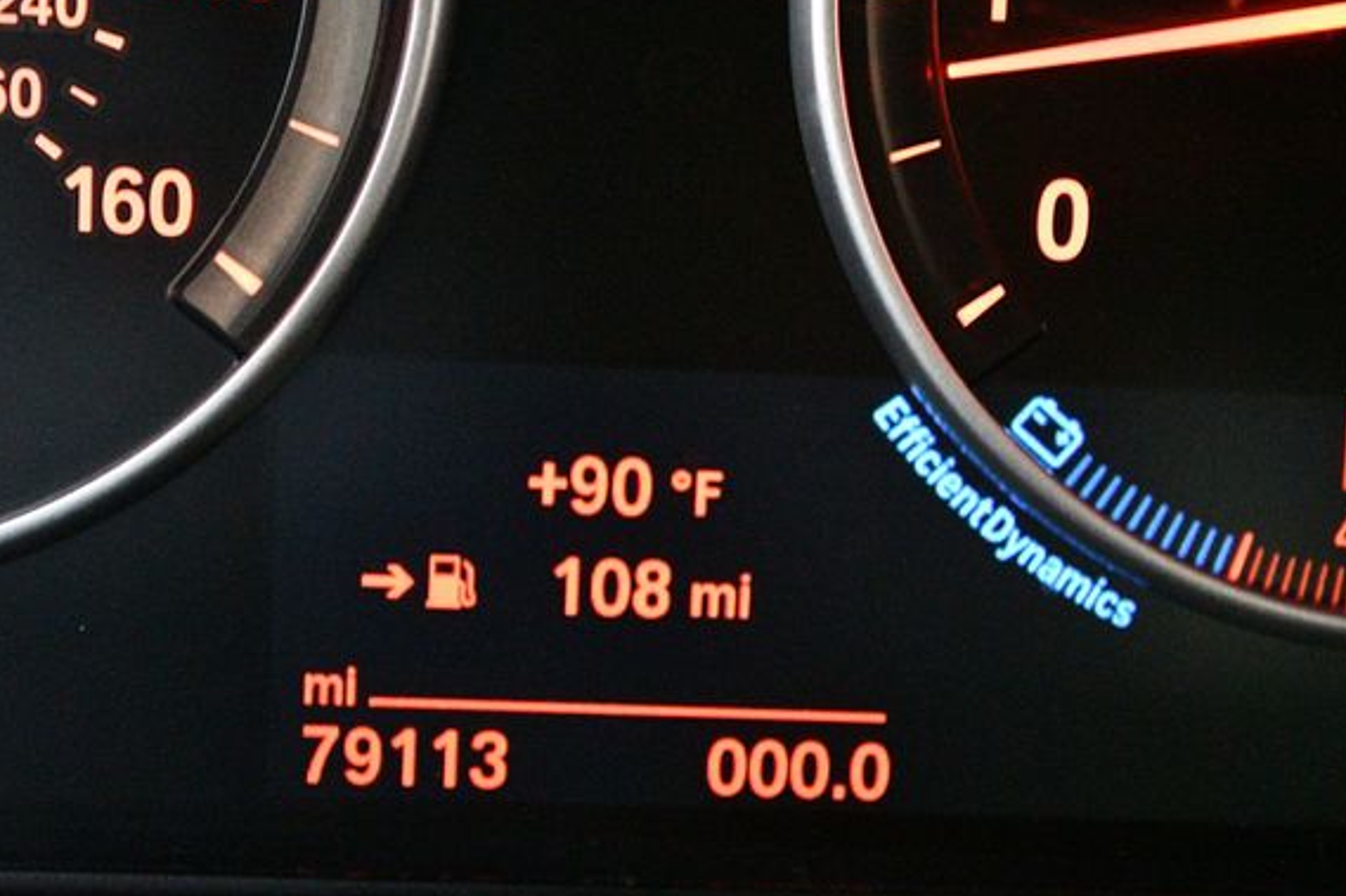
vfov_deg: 16.8
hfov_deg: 25.1
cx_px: 698
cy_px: 437
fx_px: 3027
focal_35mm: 81
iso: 12800
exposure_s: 1/50
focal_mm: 48
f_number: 5.6
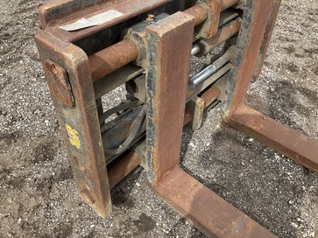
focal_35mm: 32
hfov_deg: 56.8
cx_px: 166
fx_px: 294
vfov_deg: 44.1
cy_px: 113
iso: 25
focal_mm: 3
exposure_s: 1/469
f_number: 1.8
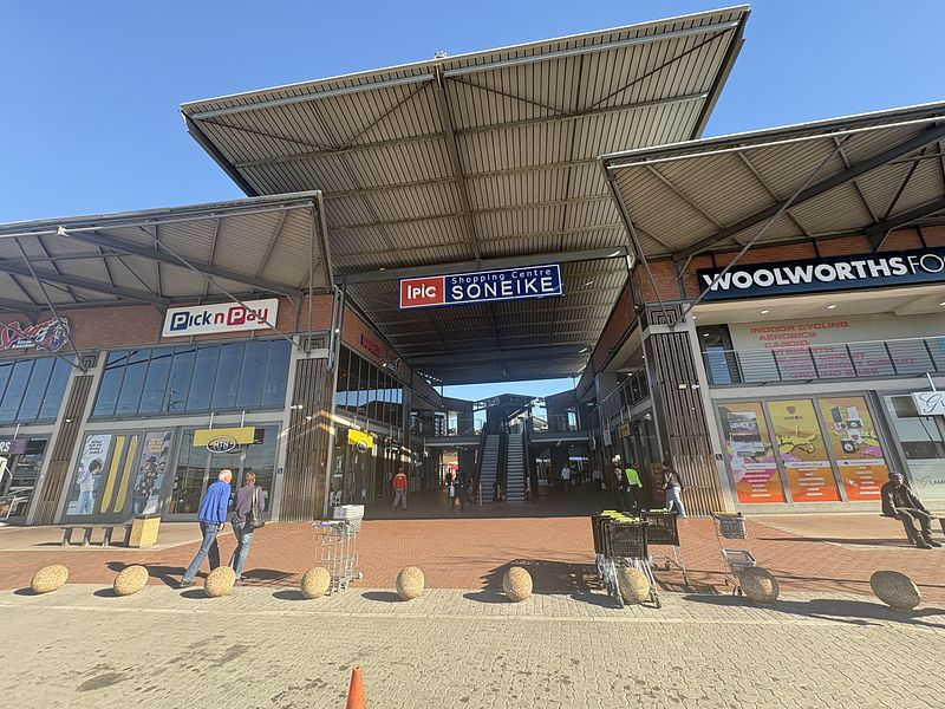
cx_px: 472
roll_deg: +3.6
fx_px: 382
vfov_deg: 85.7
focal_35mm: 14
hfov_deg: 102.1
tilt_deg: +18.2
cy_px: 354
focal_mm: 2.22
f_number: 2.2
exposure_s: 1/231
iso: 64
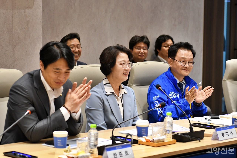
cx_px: 118
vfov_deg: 13.0
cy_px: 79
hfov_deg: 19.5
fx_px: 691
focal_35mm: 105
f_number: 3.2
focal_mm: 70
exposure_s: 1/640
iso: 1600
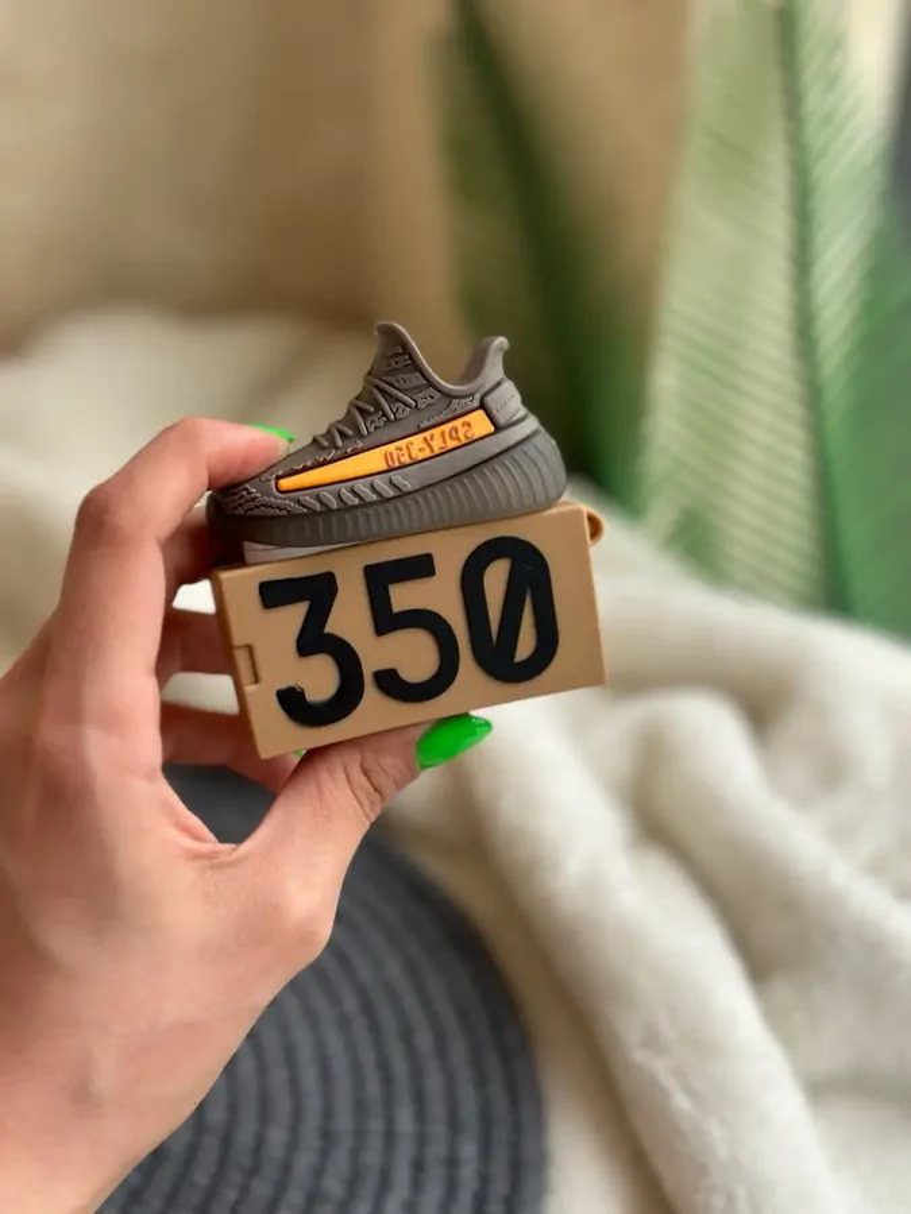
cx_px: 456
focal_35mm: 48
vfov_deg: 39.7
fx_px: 1684
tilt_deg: -30.6
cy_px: 607
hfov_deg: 30.3
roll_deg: -1.7
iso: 80
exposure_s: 1/177
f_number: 1.78
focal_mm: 6.86
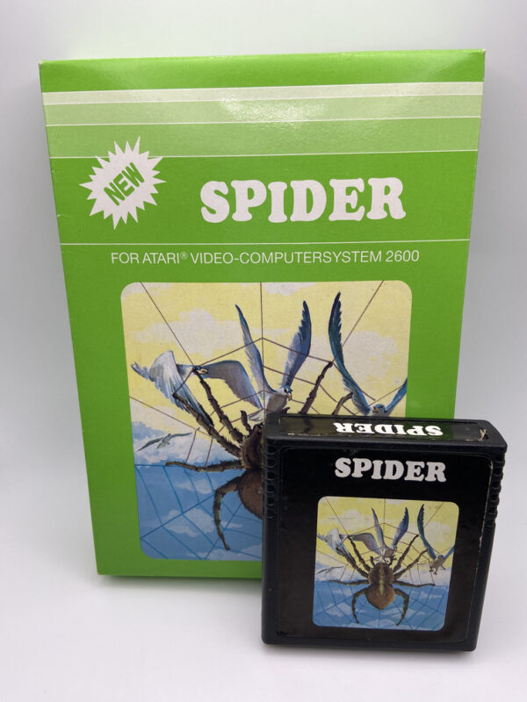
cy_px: 351
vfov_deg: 67.3
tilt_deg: -38.3
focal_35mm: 26
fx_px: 528
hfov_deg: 53.1
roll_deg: +4.1
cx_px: 264
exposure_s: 1/185
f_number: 1.8
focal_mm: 4.25
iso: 32
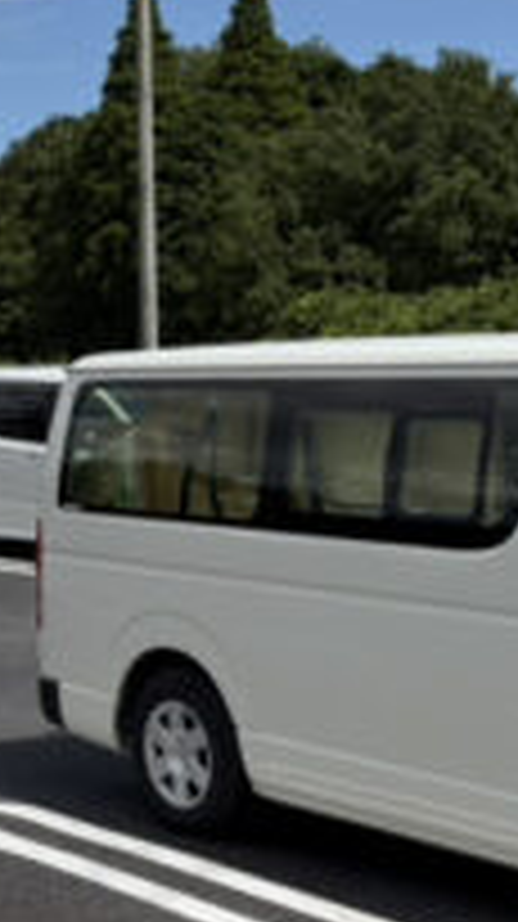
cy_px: 441
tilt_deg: -2.6
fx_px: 2031
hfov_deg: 13.7
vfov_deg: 25.6
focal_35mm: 83
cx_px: -234
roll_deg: +2.5
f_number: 1.6
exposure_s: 1/7813
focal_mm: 5.96
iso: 50
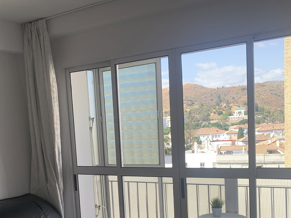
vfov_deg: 30.7
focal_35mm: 46
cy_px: 178
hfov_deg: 40.7
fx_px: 387
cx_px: 95
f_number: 1.8
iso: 25
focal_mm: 4.25
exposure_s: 1/442
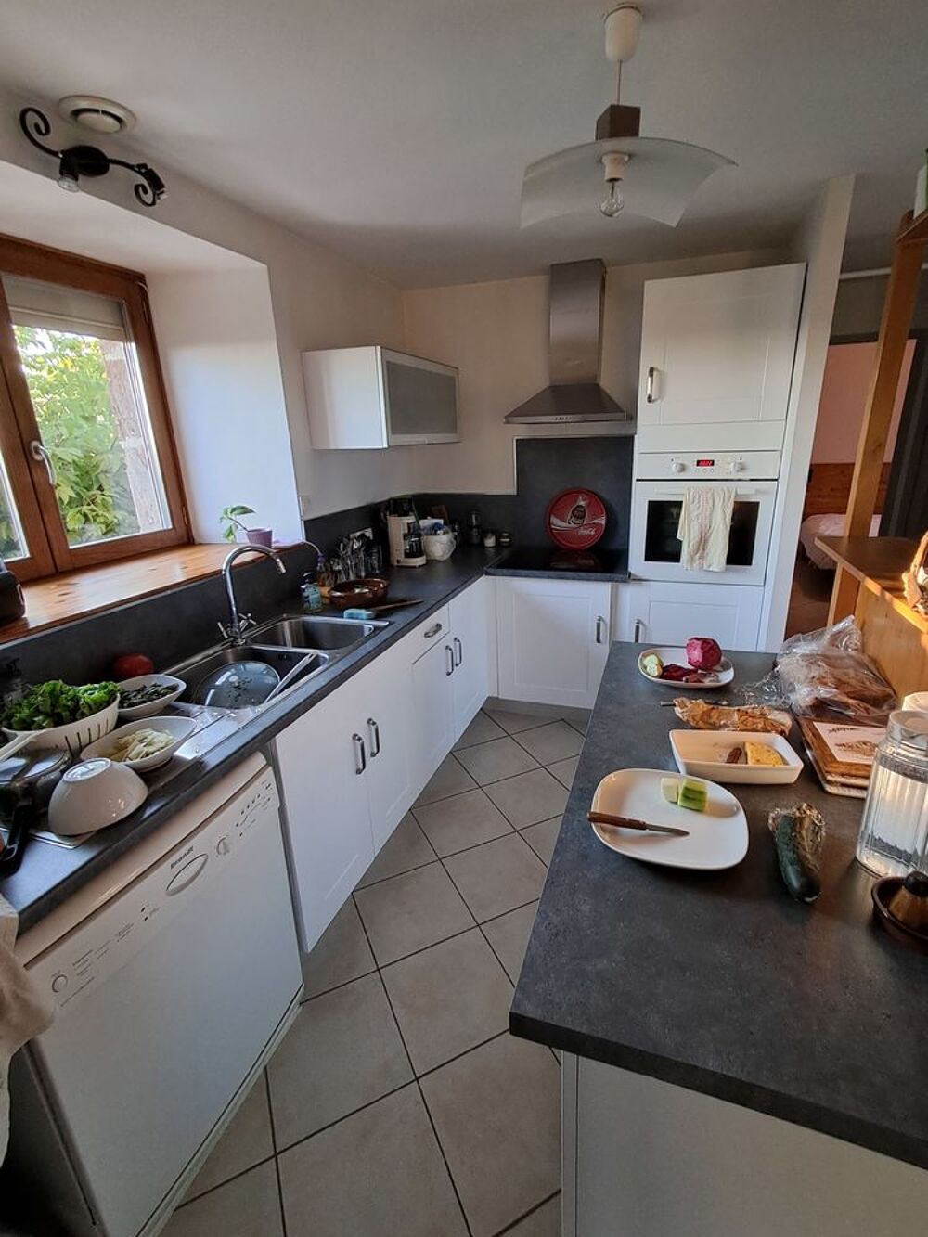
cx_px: 464
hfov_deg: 78.1
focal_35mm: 16
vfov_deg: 94.5
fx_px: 572
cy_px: 618
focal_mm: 1.64
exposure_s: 1/50
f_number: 2.2
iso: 200
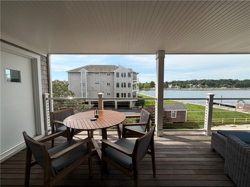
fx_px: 101
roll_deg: +0.9
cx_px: 125
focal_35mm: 14
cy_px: 94
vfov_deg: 85.7
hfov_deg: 102.1
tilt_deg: -3.7
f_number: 2.2
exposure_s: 1/760
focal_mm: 2.22
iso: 40
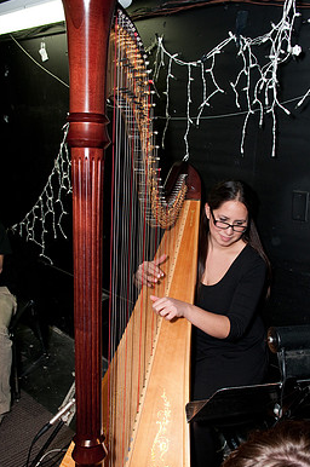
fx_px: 454
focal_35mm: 35
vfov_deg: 54.3
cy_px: 270
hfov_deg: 37.7
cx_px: 173
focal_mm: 20
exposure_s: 1/60
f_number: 5.6
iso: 400
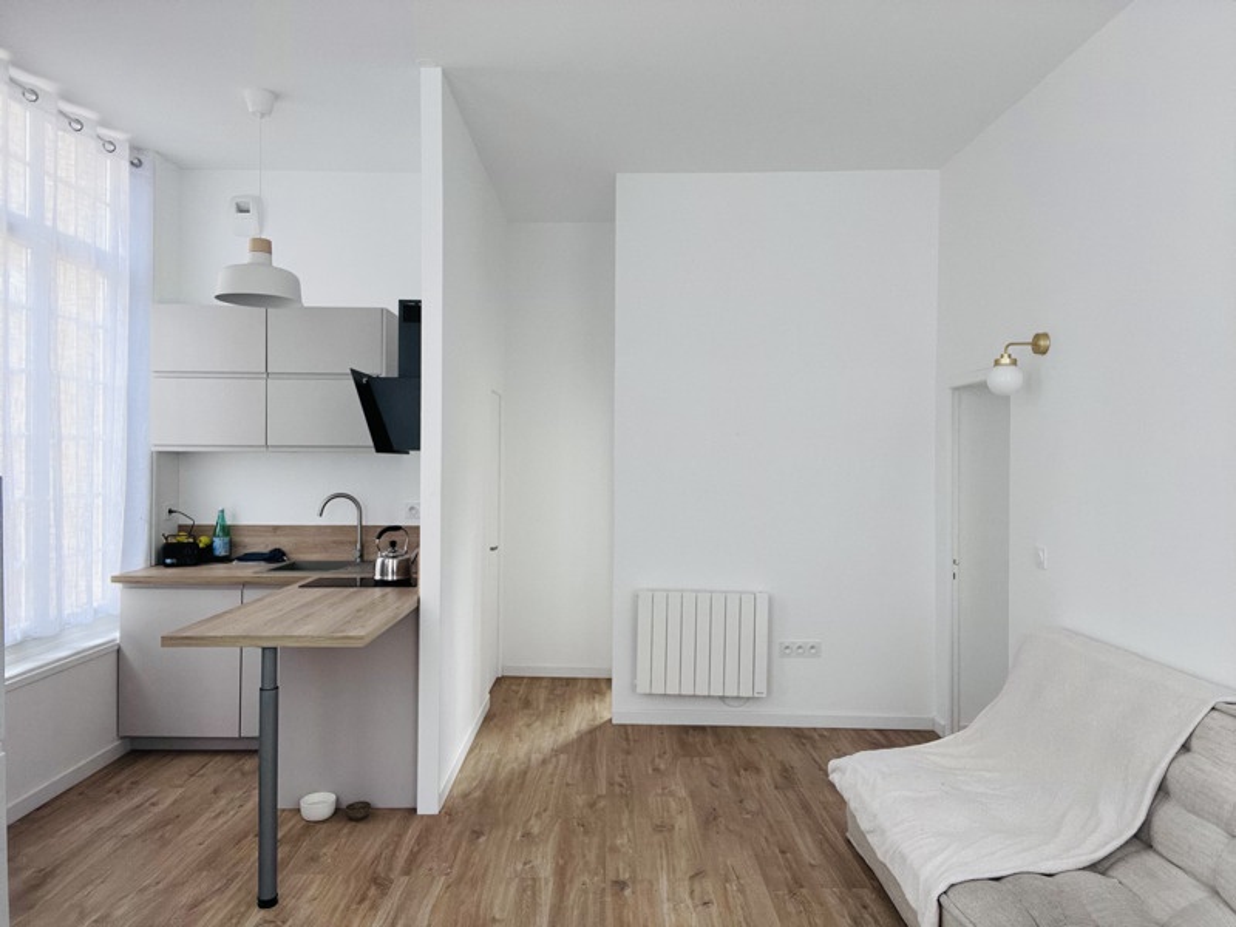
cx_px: 618
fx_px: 821
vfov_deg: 58.9
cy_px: 464
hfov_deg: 73.9
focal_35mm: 23
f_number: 2.2
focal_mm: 2.71
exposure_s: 1/50
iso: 64
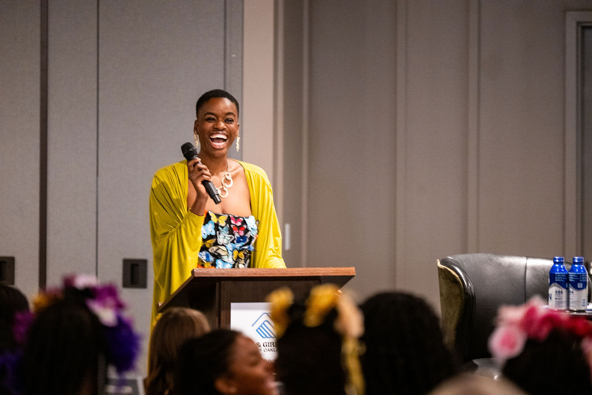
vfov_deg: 6.9
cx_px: 296
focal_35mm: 200
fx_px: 3289
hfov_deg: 10.3
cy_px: 198
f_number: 2.8
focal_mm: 200
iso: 2500
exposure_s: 1/100
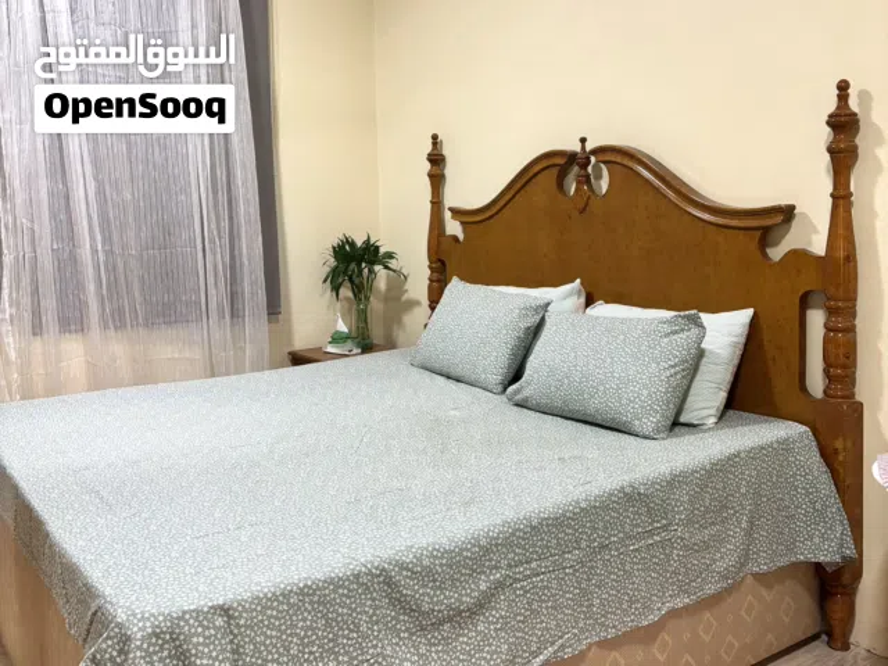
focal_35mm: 26
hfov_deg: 67.3
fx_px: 667
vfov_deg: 53.1
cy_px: 333
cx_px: 444
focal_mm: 5.96
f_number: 1.6
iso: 400
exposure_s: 1/60
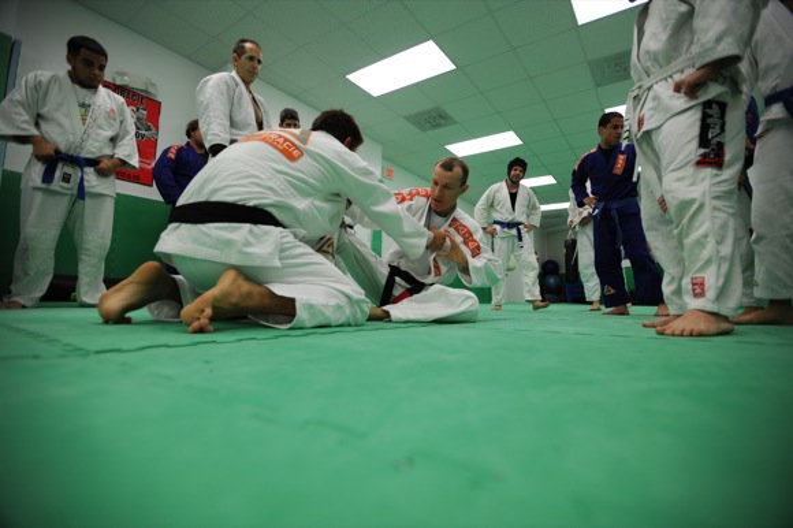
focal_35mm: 17
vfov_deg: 70.4
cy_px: 264
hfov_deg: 93.3
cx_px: 396
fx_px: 374
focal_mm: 17
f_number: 2.8
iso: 400
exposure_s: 1/200
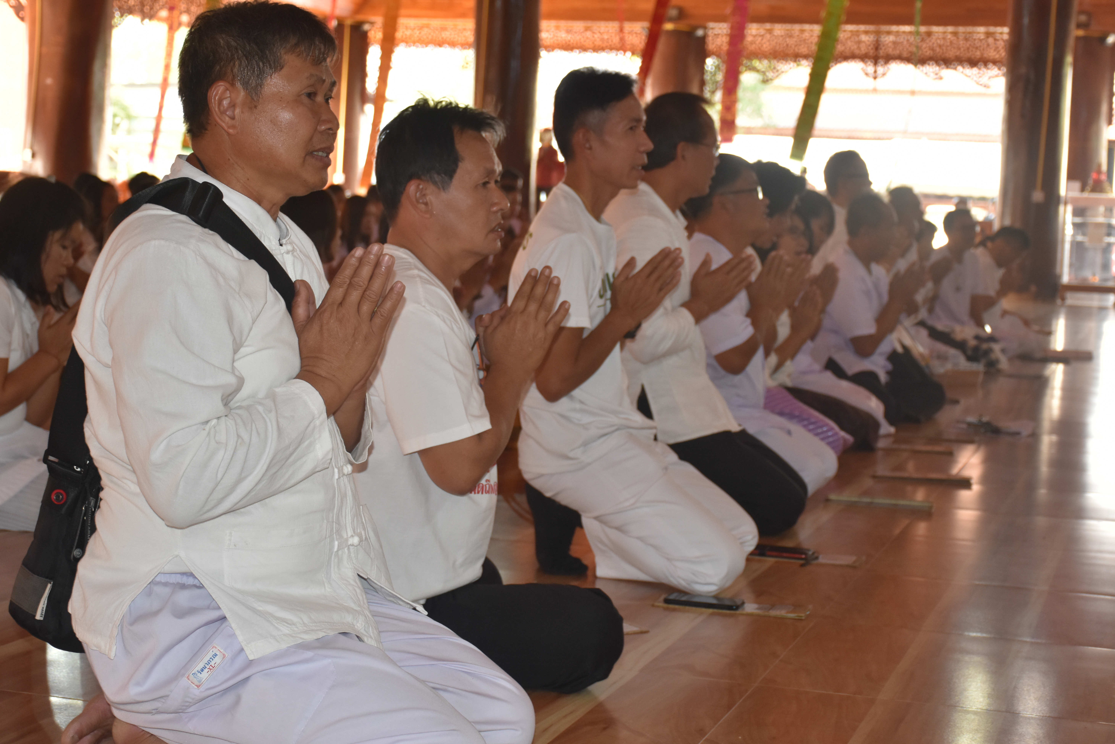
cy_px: 372
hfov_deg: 31.9
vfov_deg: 21.6
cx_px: 558
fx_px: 1951
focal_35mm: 63
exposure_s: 1/125
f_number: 5.6
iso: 800
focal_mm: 42
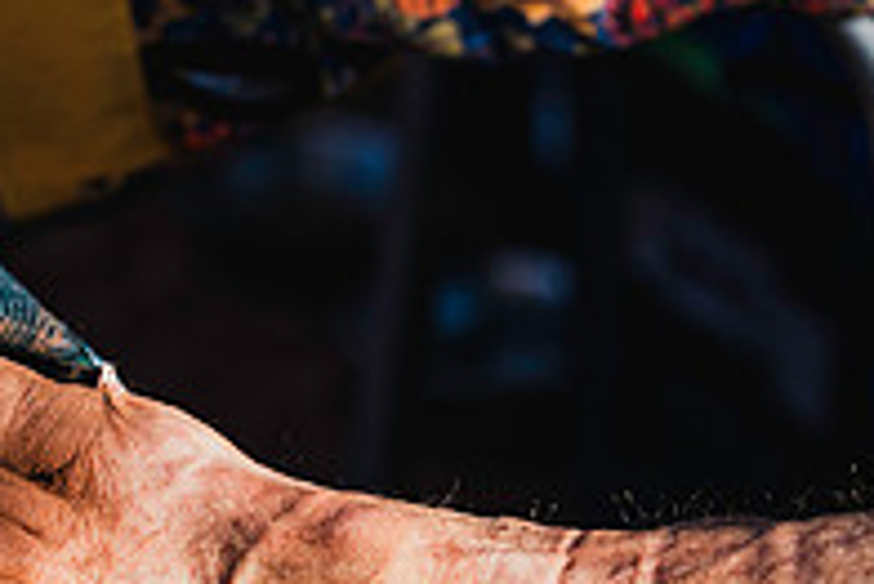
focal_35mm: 179
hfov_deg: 11.5
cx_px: 230
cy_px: 529
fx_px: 4349
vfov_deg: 7.7
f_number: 2.2
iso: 100
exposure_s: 1/1600
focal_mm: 50
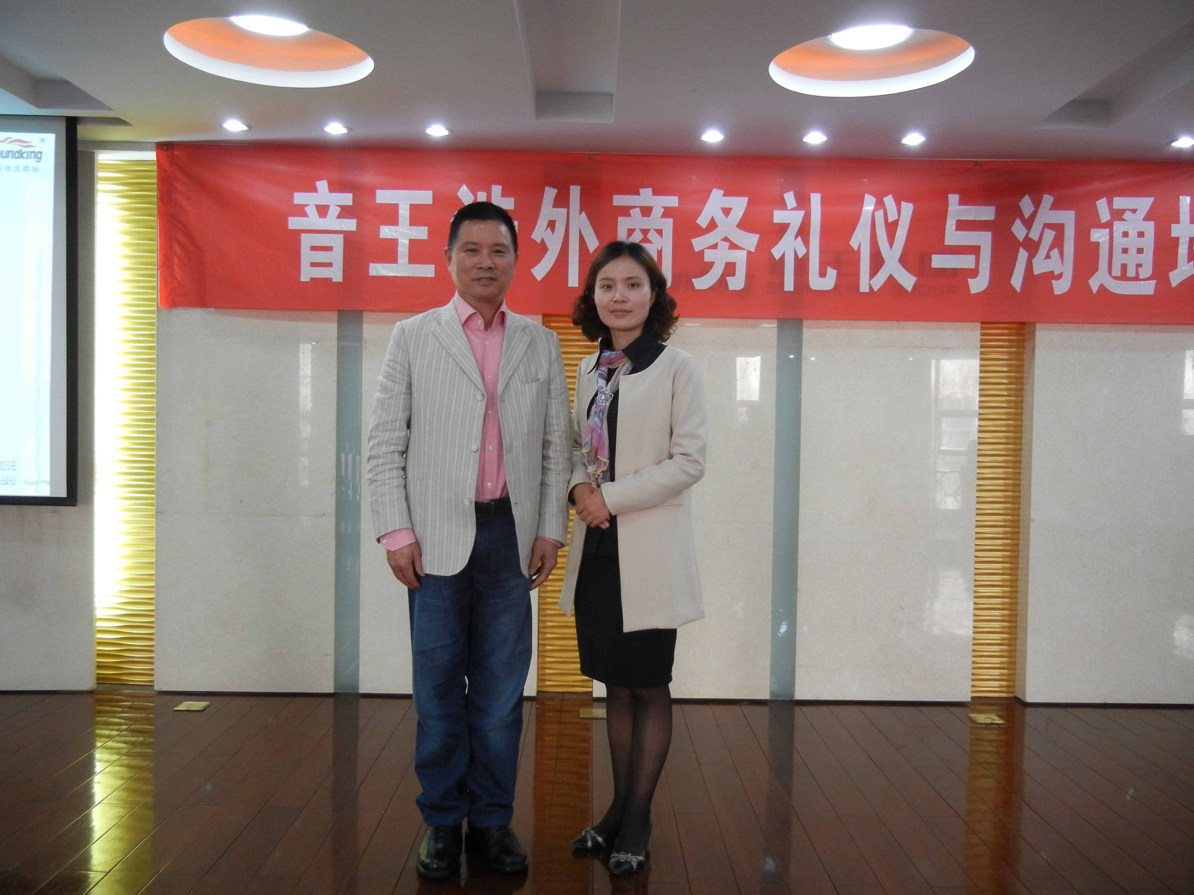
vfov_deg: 46.8
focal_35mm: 30
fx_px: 1035
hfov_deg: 60.0
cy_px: 448
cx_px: 597
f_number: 3.5
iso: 375
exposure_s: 1/30
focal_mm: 5.4
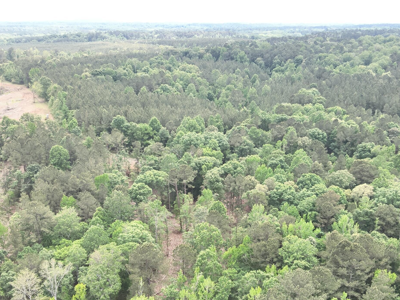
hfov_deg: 47.7
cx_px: 233
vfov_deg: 36.7
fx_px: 451
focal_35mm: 39
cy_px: 177
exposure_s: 1/100
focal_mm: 4.4
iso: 100
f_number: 2.8
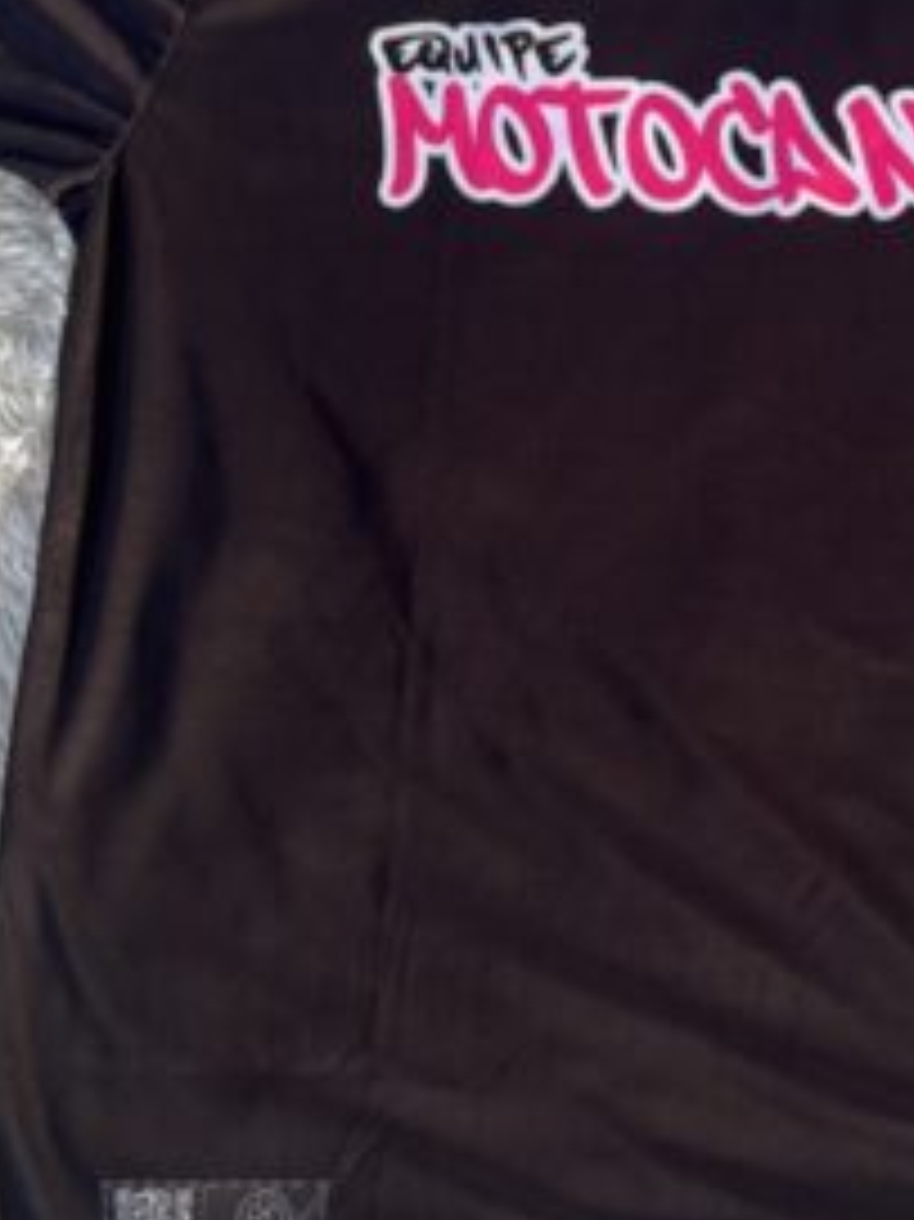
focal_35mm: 59
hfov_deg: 24.3
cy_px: 529
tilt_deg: -77.7
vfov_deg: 32.7
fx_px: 2079
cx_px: 752
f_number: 1.78
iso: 320
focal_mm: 6.76
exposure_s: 1/60
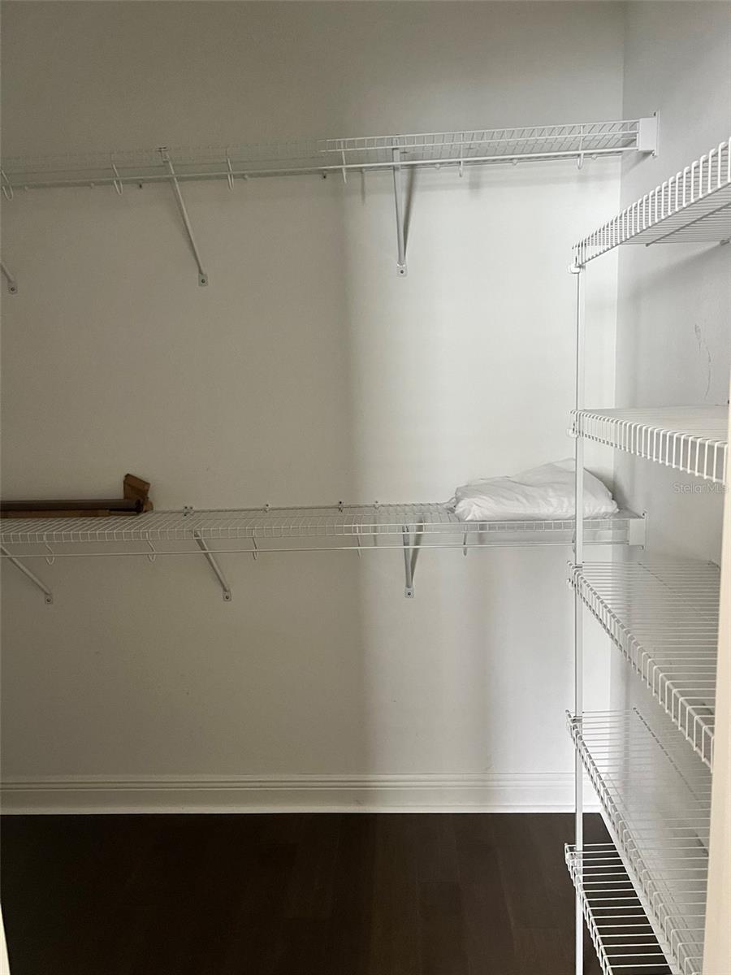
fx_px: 732
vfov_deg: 67.3
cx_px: 366
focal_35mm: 26
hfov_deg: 53.1
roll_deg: +1.3
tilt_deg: -9.2
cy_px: 488
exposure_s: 1/40
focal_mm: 5.7
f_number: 1.5
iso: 500
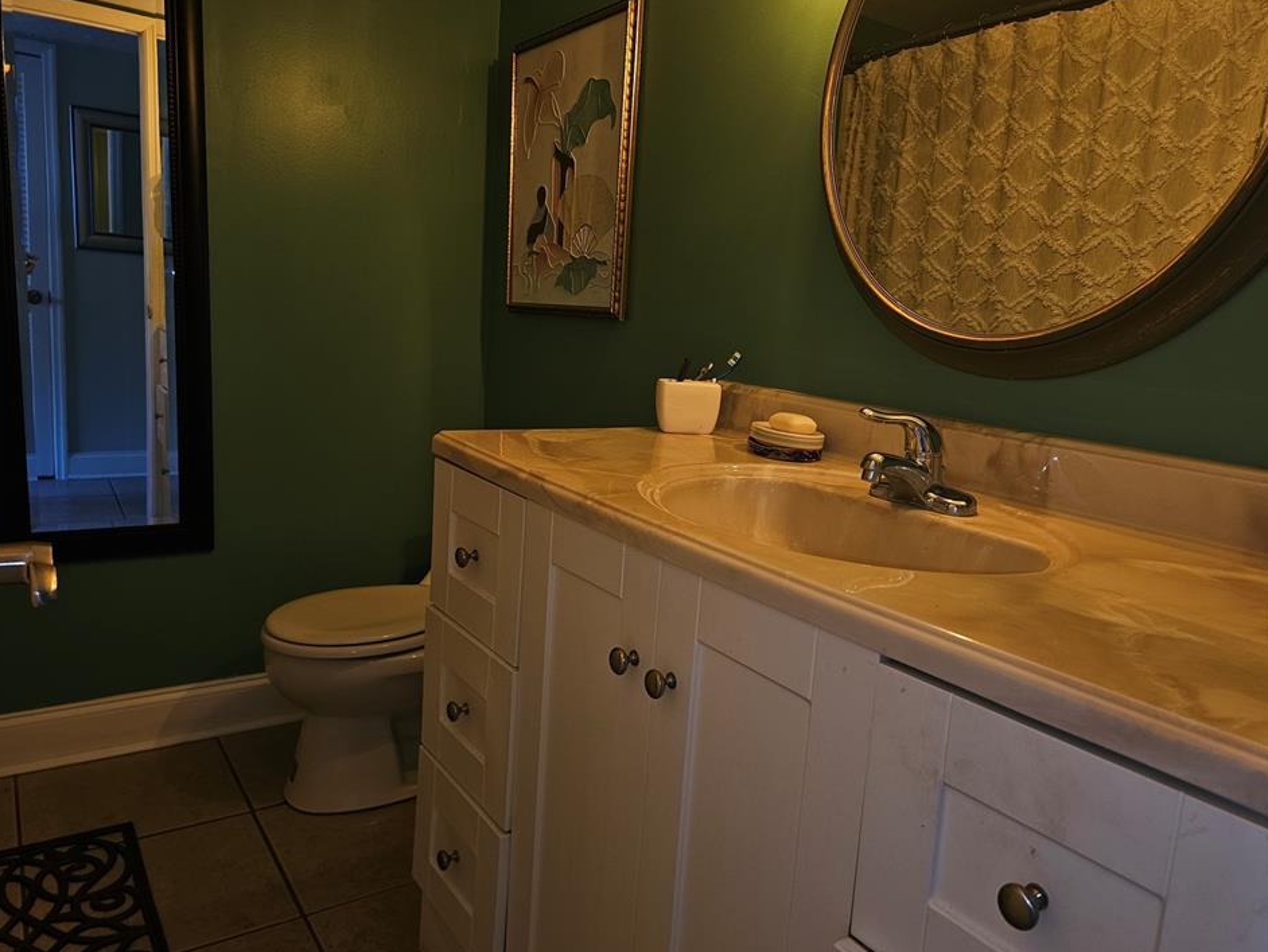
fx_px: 916
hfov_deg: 69.3
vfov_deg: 54.9
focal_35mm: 25
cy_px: 471
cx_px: 672
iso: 160
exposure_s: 1/24
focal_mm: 6.3
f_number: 1.7
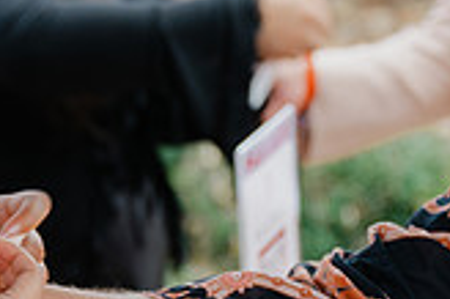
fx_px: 2610
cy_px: 289
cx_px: -63
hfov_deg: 9.7
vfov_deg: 6.5
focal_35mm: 209
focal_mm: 59
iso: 160
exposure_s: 1/80
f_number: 3.2
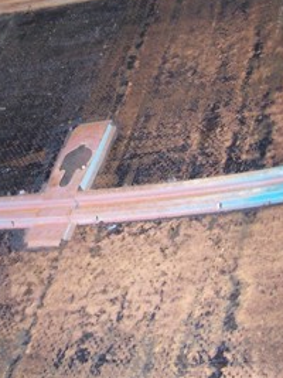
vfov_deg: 25.3
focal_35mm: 76
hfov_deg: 19.3
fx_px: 829
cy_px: 86
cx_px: 102
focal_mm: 6.3
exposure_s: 1/60
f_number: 2.8
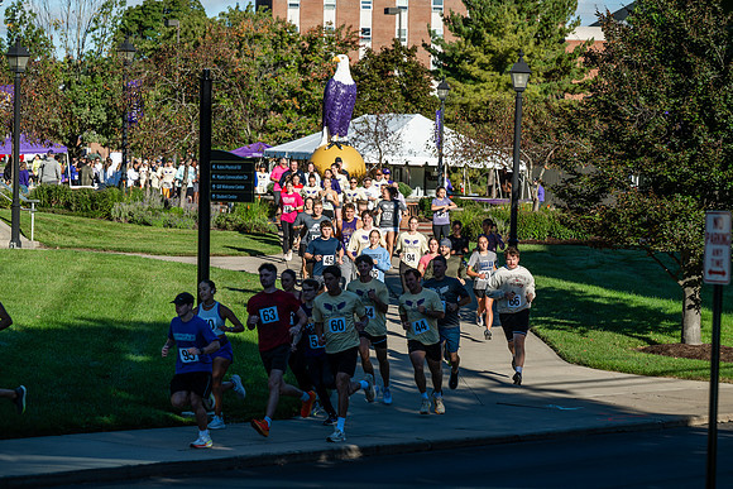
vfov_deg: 10.6
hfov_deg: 15.8
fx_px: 2647
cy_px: 244
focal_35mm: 130
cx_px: 366
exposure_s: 1/500
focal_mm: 130
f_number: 4.5
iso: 50
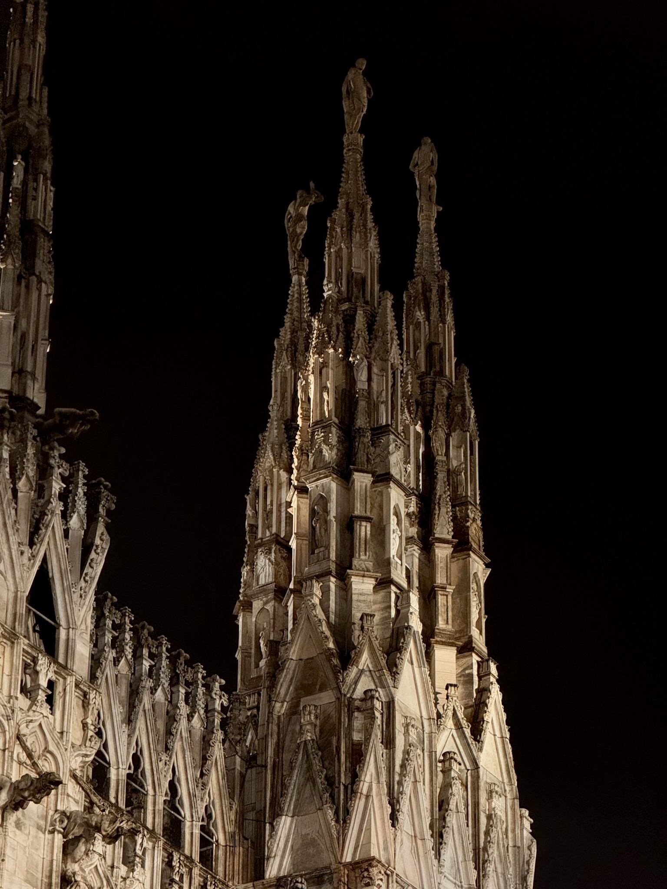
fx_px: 3083
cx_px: 334
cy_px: 444
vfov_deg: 16.4
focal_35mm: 120
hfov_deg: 12.3
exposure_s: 1/33
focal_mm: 15.66
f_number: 2.8
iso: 500
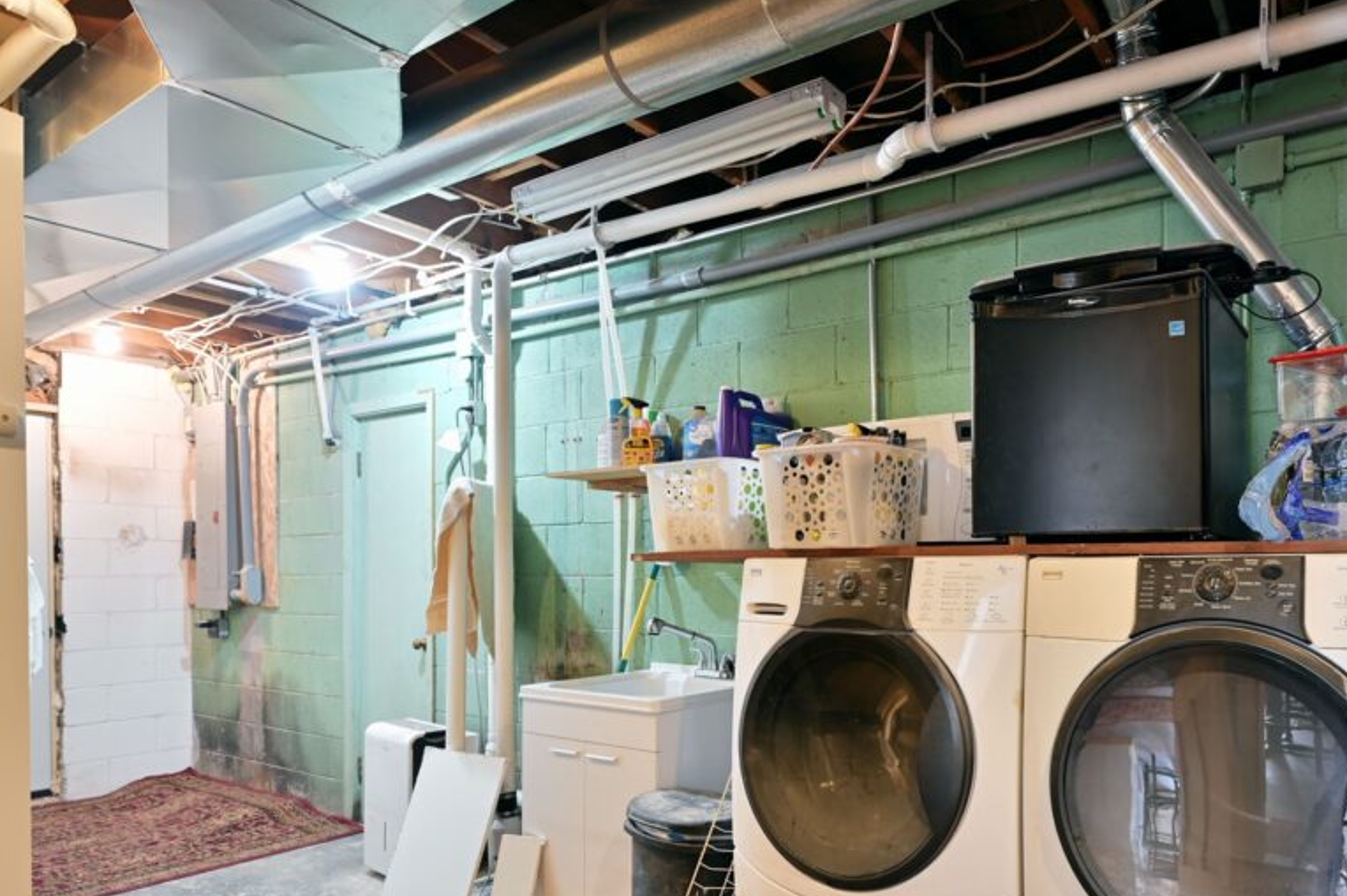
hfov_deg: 75.7
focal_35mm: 22
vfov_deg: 56.4
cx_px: 917
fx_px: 822
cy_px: 566
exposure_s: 1.3
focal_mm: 14
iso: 100
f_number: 5.6
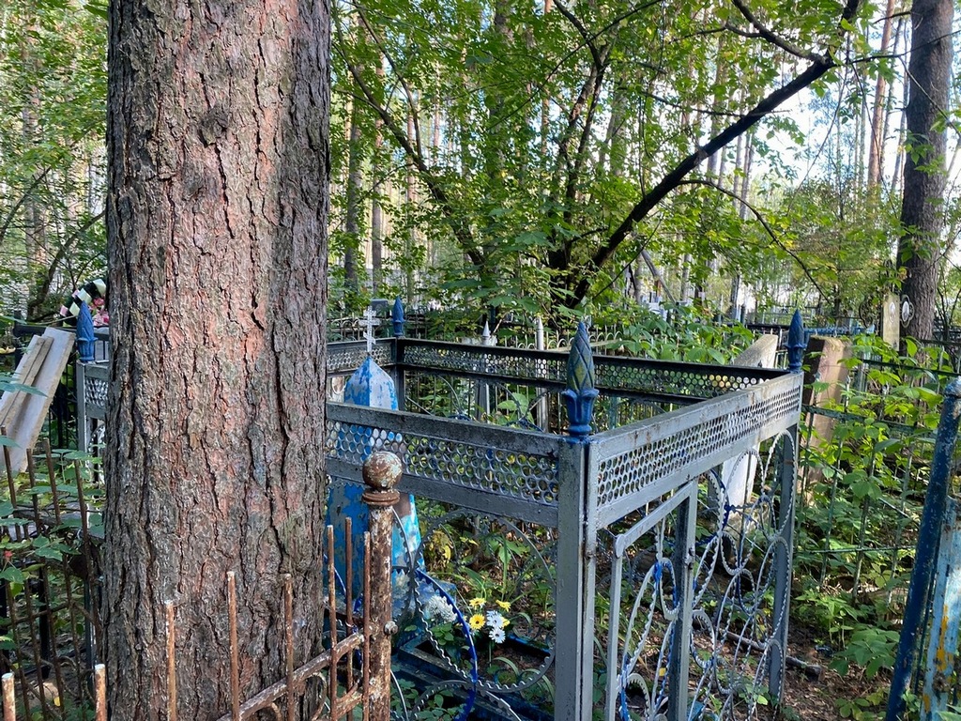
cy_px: 360
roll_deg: -2.3
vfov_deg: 53.1
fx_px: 722
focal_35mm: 26
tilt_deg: -4.0
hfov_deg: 67.3
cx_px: 480
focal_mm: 4.25
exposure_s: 1/72
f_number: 1.8
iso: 64
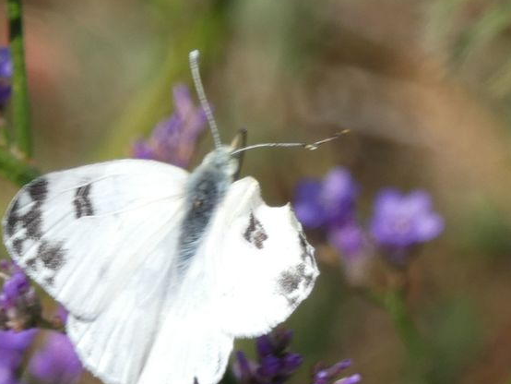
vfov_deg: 2.3
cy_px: 284
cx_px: 154
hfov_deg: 3.1
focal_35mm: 636
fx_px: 9393
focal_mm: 74
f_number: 5.6
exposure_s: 1/160
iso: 80
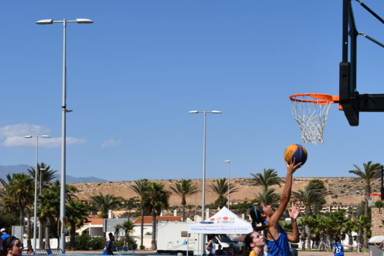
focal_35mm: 86
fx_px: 917
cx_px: 265
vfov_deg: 15.8
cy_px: 184
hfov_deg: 23.5
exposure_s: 1/400
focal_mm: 32
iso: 100
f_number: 10
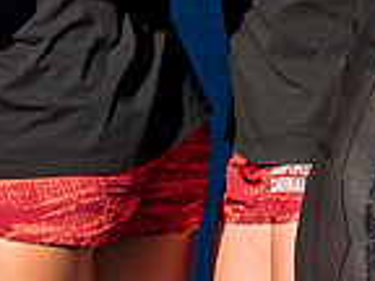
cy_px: -341
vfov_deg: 0.7
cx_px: -131
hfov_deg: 1.0
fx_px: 22121
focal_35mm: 2042
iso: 250
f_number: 5
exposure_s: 1/1000
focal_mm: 200
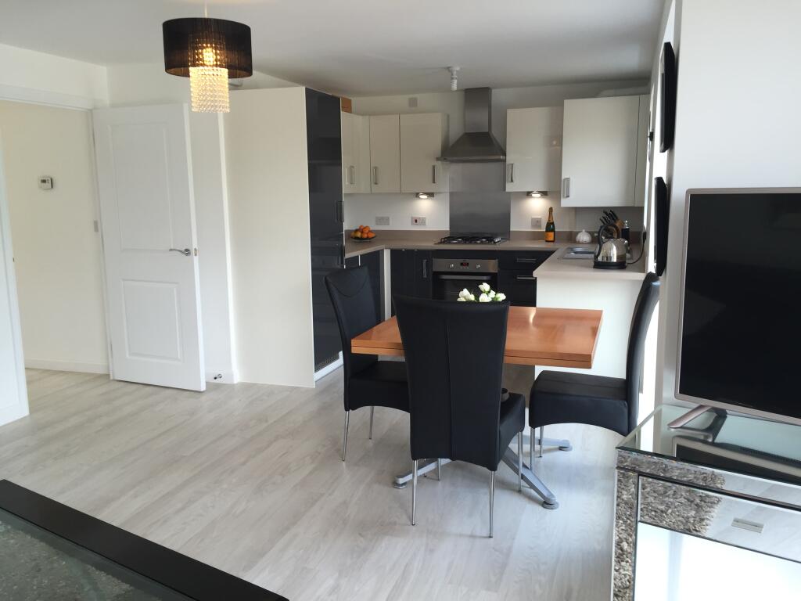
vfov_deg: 48.2
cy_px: 300
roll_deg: +0.6
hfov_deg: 61.7
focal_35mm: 29
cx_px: 400
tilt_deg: -10.1
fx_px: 671
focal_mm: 4.15
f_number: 2.2
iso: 32
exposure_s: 1/60
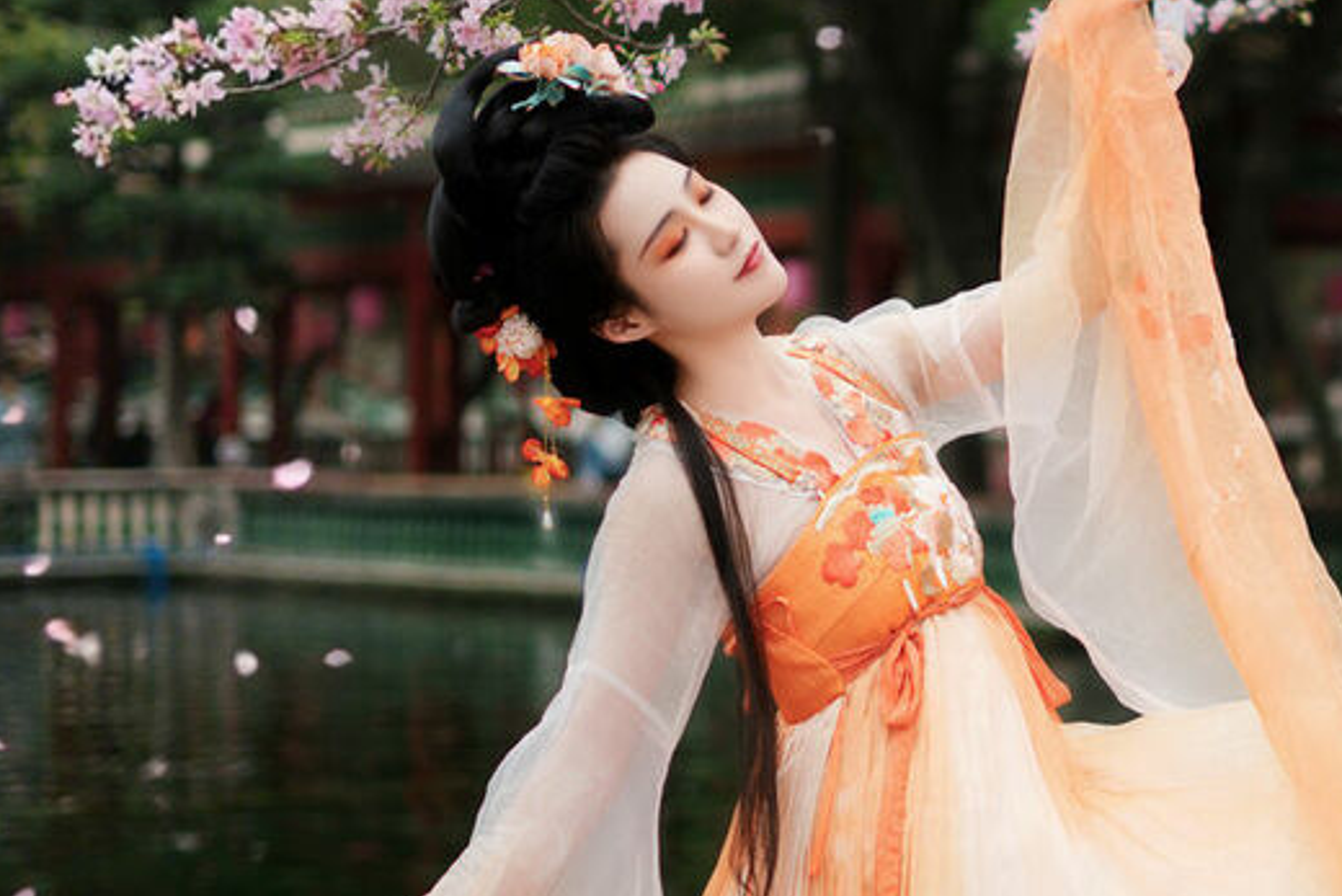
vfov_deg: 13.6
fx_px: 3766
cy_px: 395
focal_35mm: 101
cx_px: 1138
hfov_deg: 19.9
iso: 100
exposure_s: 1/320
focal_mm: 50
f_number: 1.8
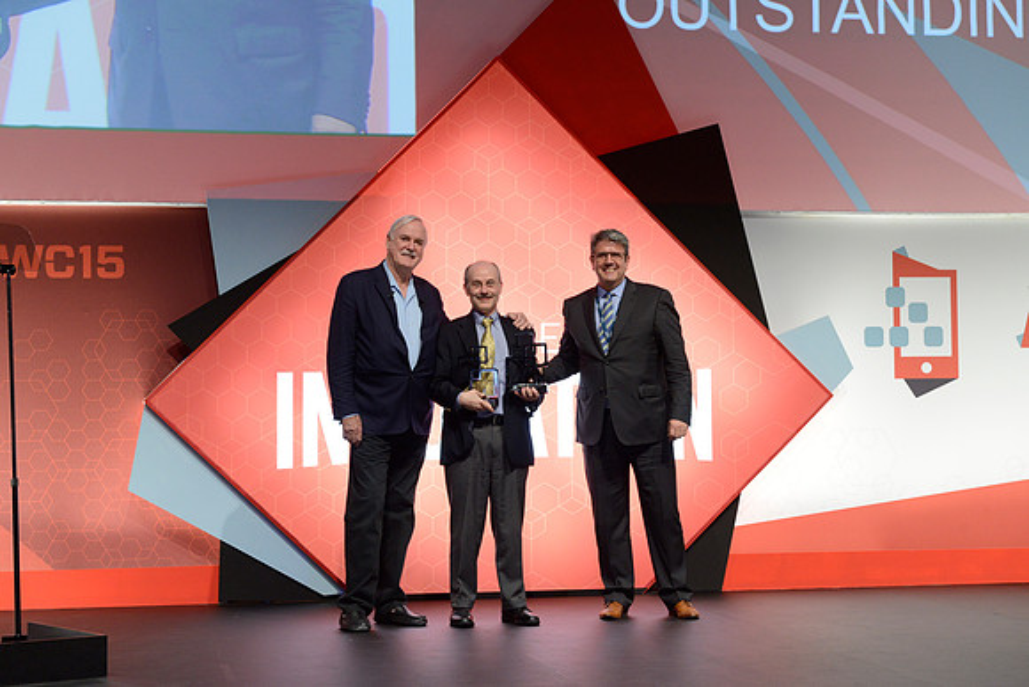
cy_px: 344
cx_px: 514
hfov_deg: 28.8
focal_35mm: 70
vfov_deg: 19.5
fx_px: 2001
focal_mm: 70
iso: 2500
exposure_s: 1/100
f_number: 8
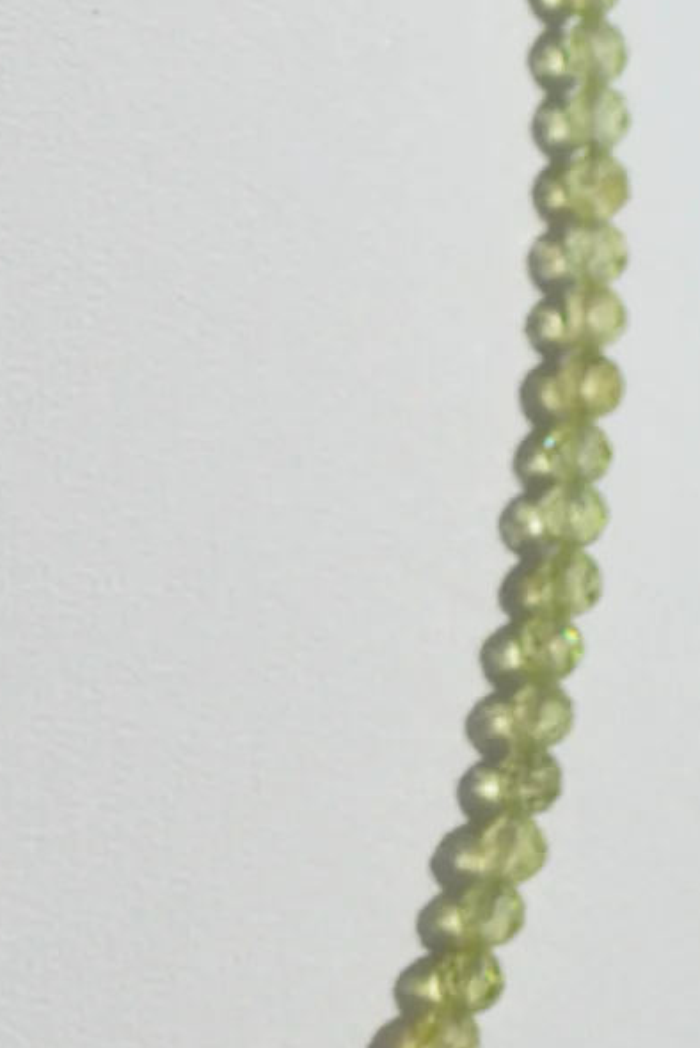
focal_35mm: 683
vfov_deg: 3.0
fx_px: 19901
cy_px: 611
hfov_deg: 2.0
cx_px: -769
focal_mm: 105
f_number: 5.6
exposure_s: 1/4000
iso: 400
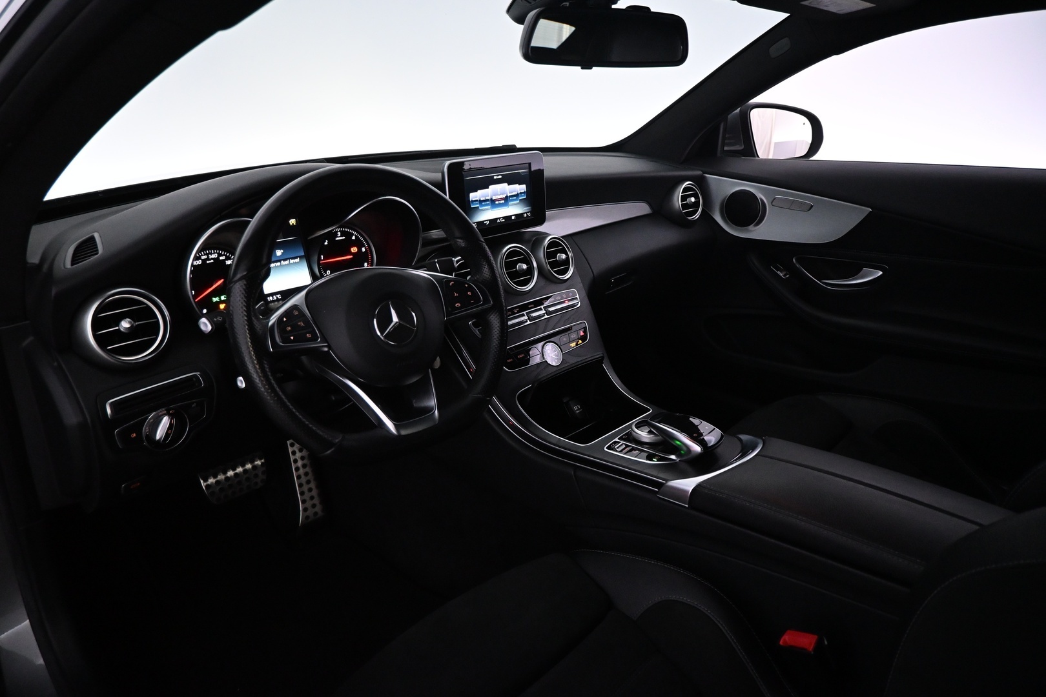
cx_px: 523
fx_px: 697
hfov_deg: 73.7
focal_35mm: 24
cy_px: 348
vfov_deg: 53.1
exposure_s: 1/100
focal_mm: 16
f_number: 3.5
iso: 3200
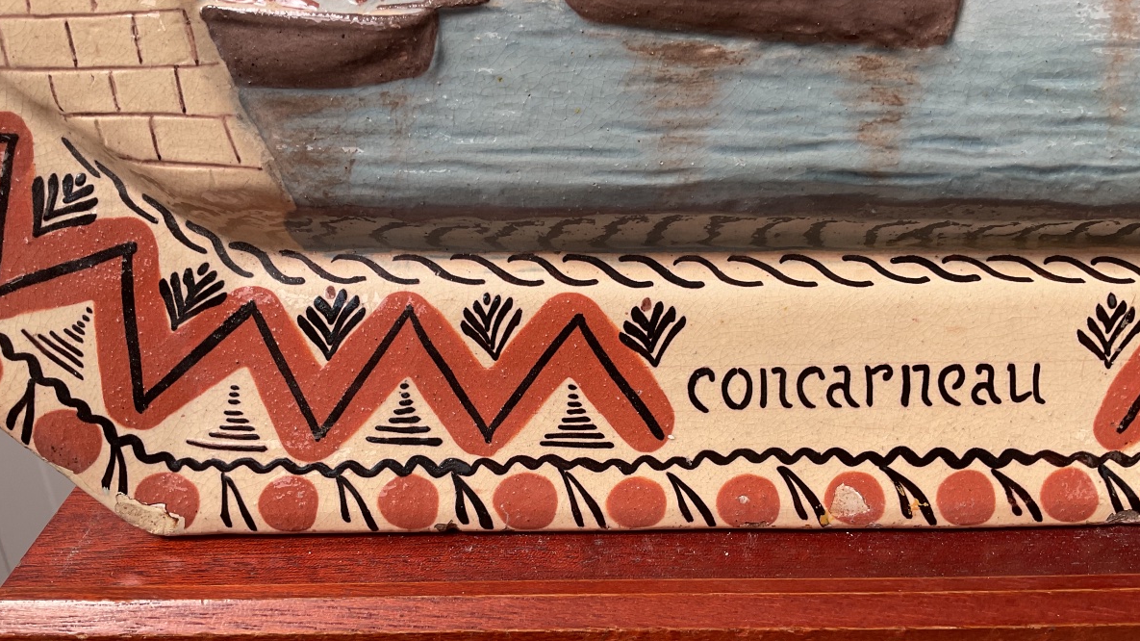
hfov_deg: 61.0
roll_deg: +1.1
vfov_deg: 36.6
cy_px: 371
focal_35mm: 32
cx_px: 567
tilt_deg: -29.6
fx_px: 967
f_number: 1.8
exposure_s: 1/203
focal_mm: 3
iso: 16
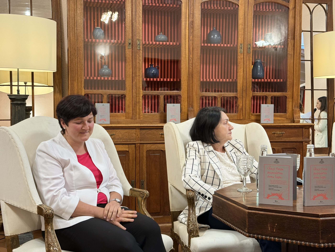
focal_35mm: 48
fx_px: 465
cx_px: 168
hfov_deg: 39.7
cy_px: 126
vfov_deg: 30.3
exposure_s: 1/33
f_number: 1.78
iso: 200
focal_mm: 6.76
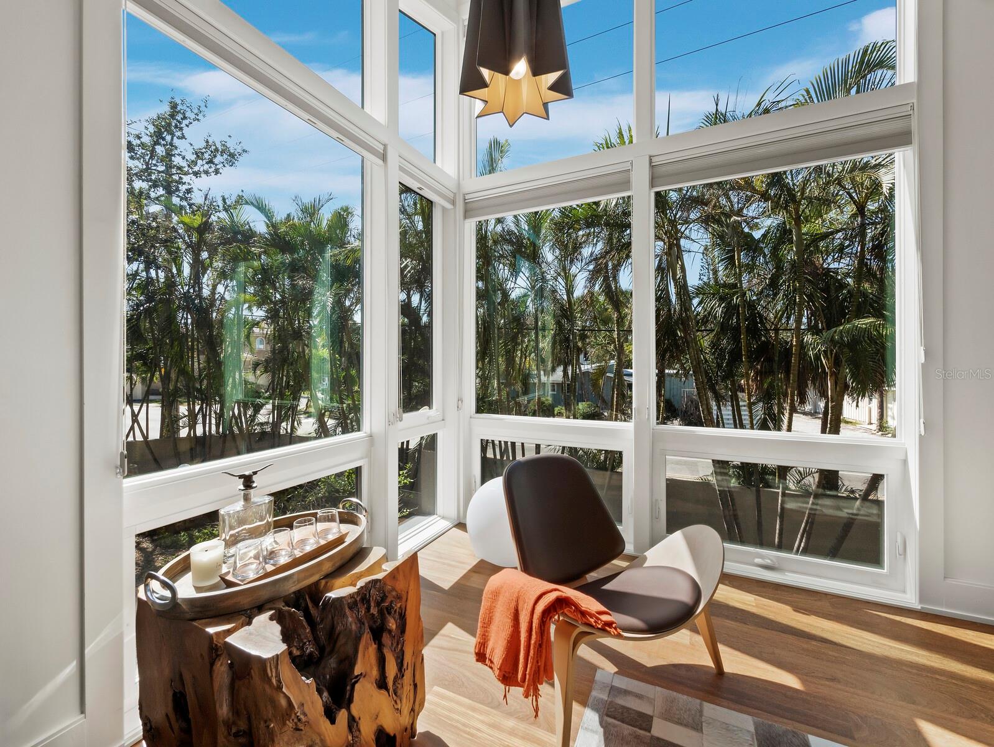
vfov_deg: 85.7
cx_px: 497
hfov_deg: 102.0
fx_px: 402
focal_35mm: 14
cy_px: 374
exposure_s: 1/40
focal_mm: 7
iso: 400
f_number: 11
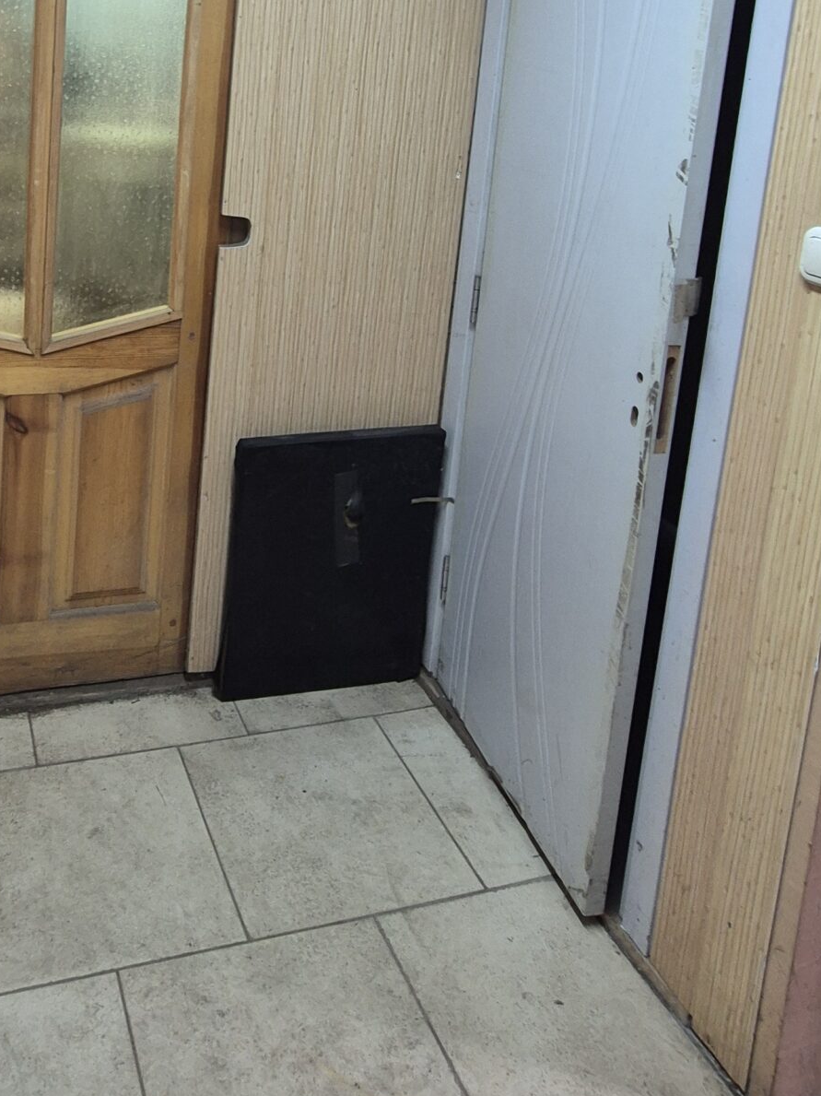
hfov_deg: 47.7
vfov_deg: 57.3
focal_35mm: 28
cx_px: 196
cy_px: 176
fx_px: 886
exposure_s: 1/50
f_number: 2.2
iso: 200
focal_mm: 2.2
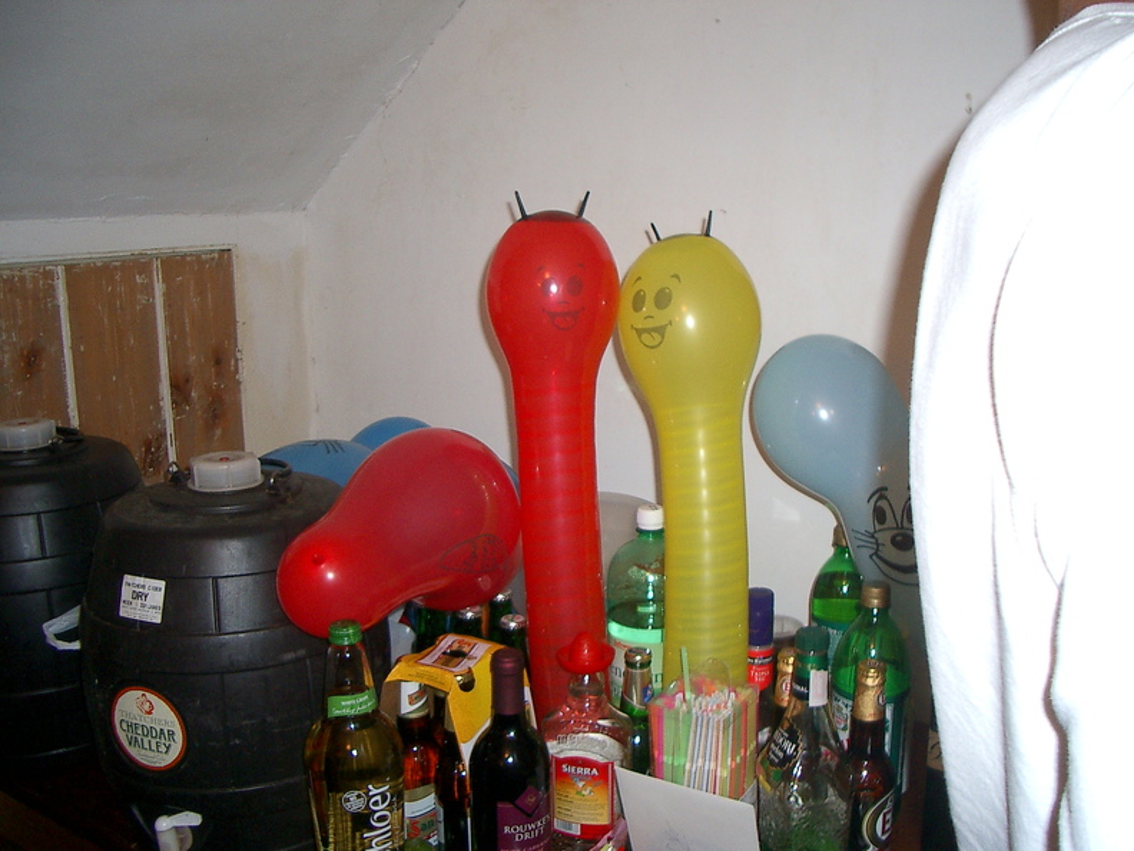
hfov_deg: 52.6
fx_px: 1147
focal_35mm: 35
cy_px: 426
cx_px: 567
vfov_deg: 40.7
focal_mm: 5.8
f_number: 2.6
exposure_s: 1/40
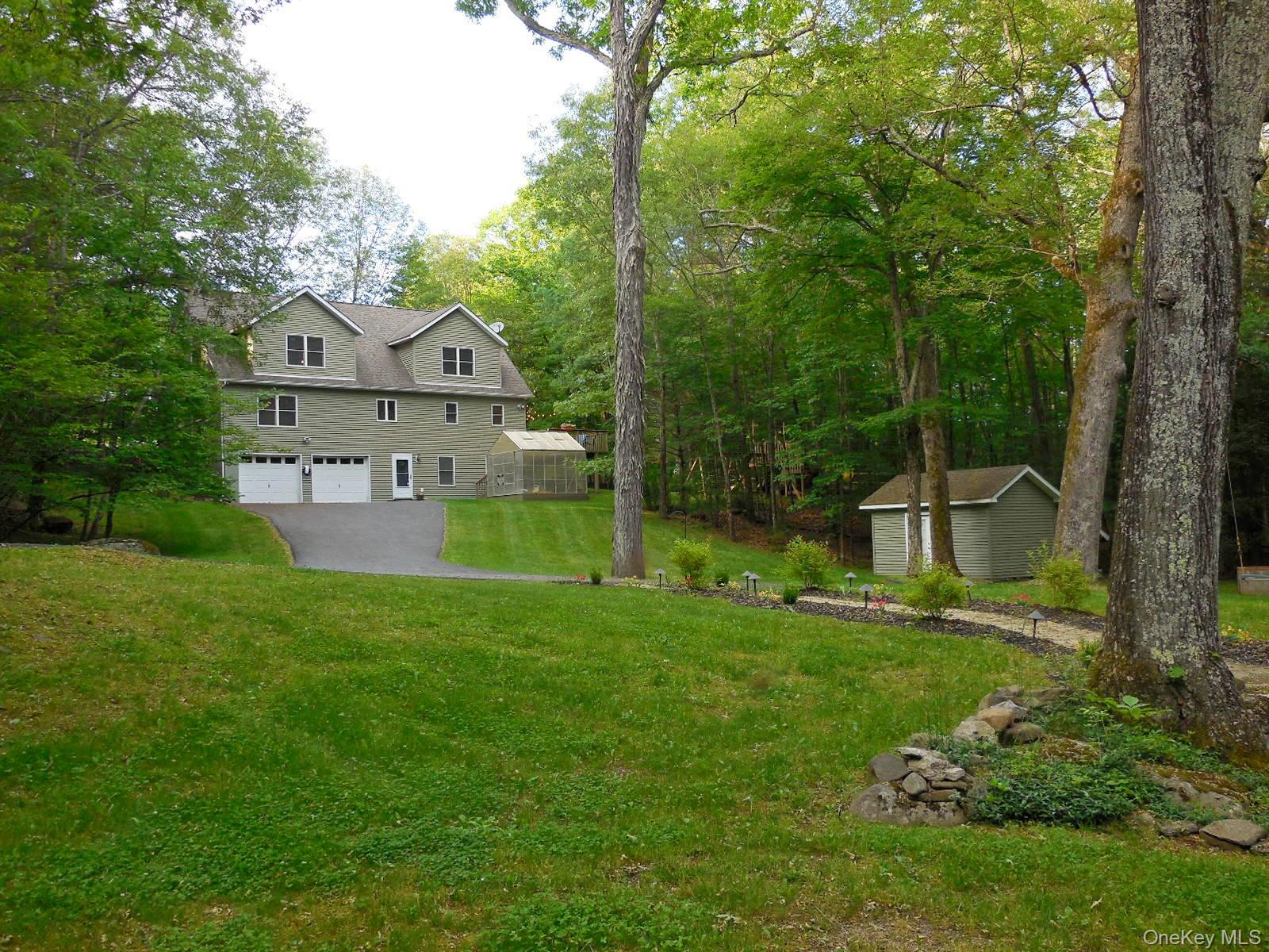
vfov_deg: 41.8
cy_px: 476
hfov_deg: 54.0
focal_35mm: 34
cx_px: 634
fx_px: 1246
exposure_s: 1/125
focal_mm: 6.1
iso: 125
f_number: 3.4
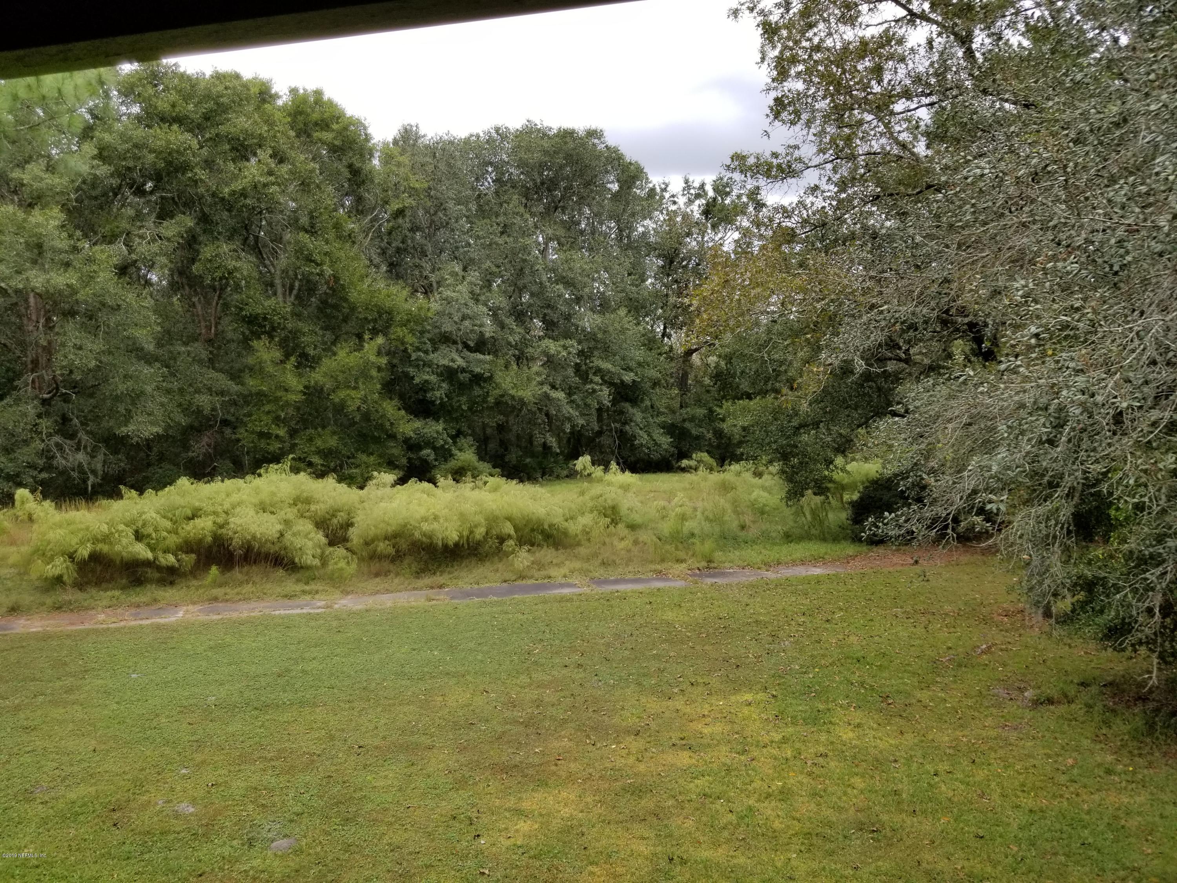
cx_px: 588
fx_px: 884
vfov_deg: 53.1
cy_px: 442
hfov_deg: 67.3
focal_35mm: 26
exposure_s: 1/678
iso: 50
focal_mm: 4.25
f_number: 1.7
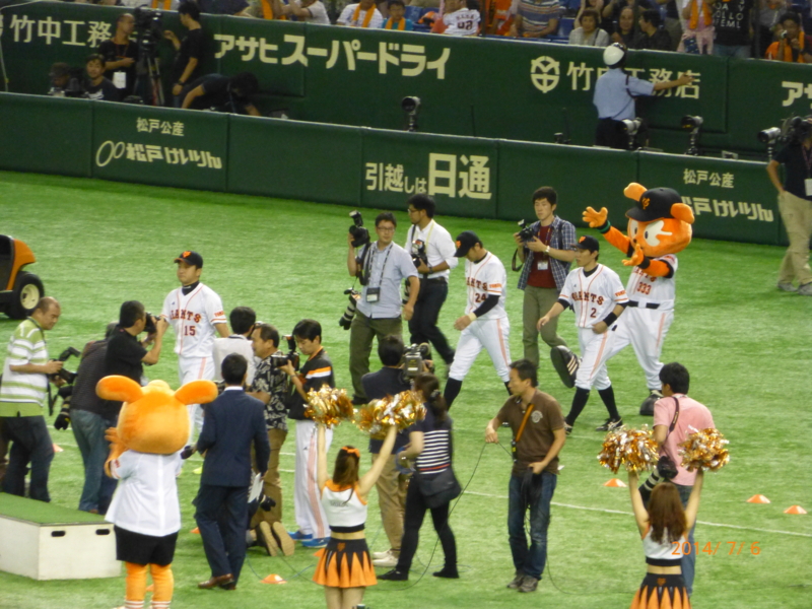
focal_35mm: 480
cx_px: 406
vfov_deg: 3.1
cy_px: 304
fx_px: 11260
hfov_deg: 4.1
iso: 800
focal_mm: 86
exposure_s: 1/50
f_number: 6.4
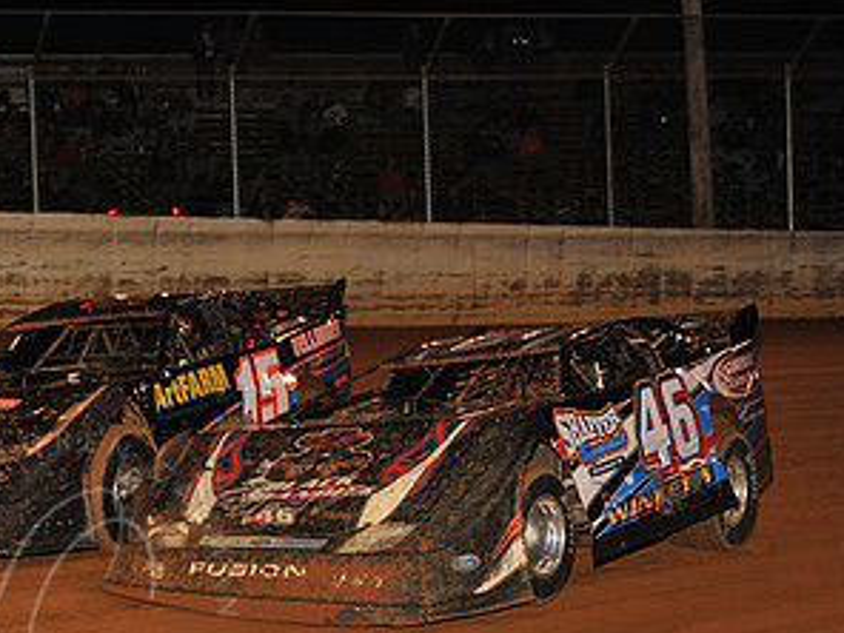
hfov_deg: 20.4
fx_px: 2292
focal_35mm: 94
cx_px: 63
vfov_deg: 15.7
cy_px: 339
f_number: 7.1
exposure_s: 1/320
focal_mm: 50
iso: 800
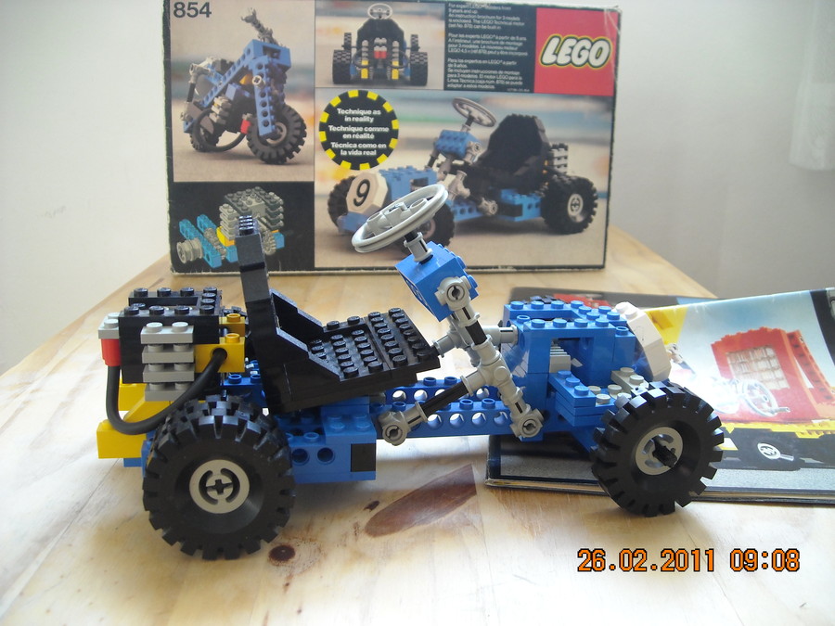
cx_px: 418
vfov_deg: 40.7
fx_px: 844
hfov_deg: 52.6
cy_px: 313
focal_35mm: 35
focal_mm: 5.7
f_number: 2.8
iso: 154
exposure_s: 1/60
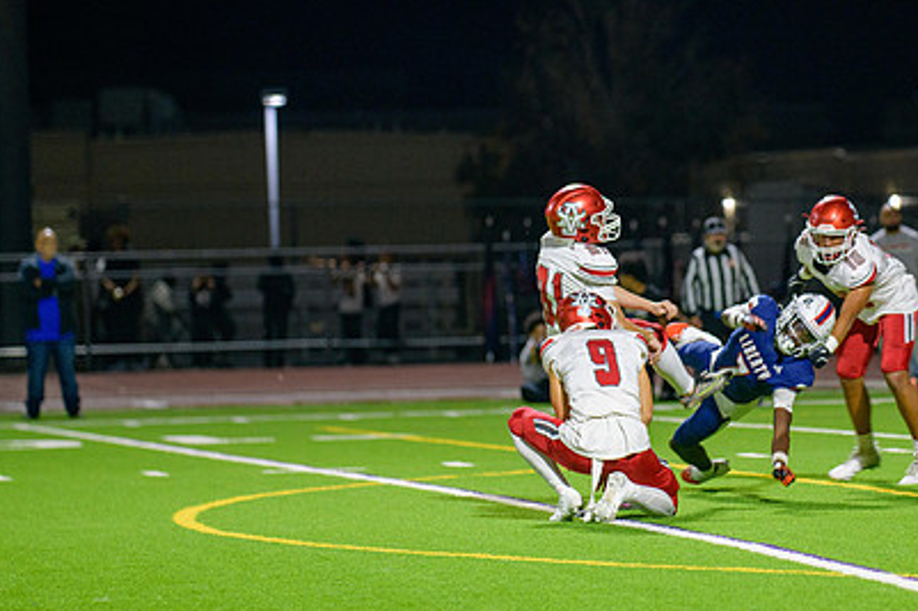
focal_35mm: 246
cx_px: 652
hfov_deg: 8.4
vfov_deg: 5.6
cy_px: 372
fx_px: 6270
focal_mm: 170
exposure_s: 1/250
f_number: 2.8
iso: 2000
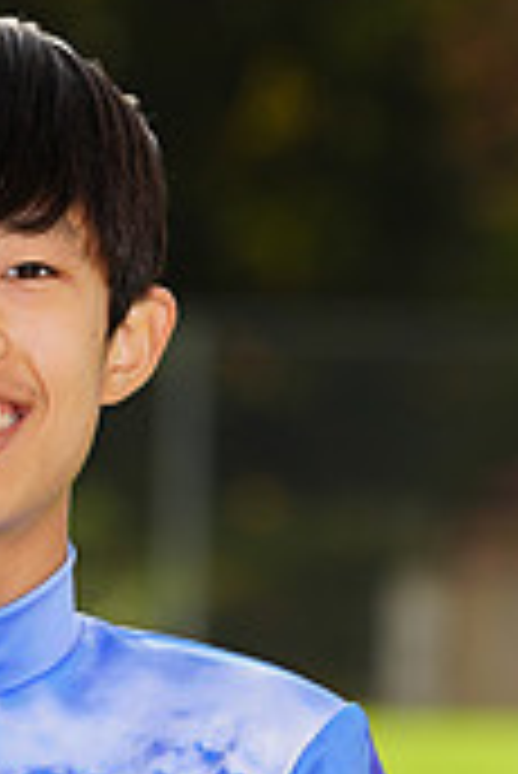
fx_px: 15788
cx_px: -167
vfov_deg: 2.8
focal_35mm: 733
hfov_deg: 1.9
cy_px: 950
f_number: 7.1
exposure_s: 1/200
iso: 100
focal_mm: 218
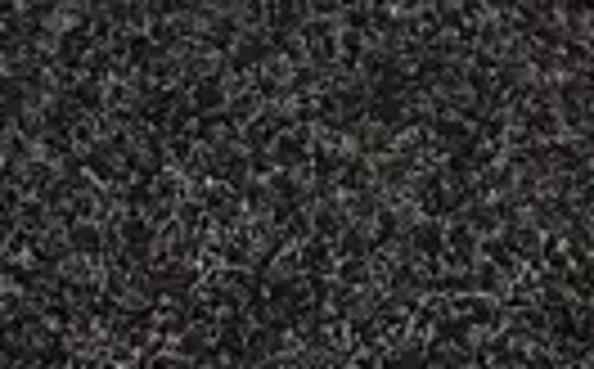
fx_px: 3200
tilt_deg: -26.7
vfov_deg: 4.7
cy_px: -1881
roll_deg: -1.0
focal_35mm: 198
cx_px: 958
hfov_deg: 10.2
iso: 200
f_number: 1.78
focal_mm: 6.86
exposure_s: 1/100
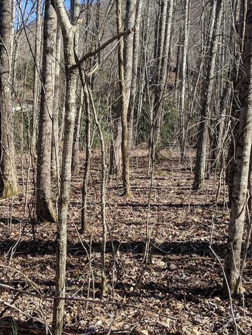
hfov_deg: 32.1
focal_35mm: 45
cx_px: 104
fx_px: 436
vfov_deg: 42.0
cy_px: 157
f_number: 1.8
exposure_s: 1/978
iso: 56
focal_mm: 4.44
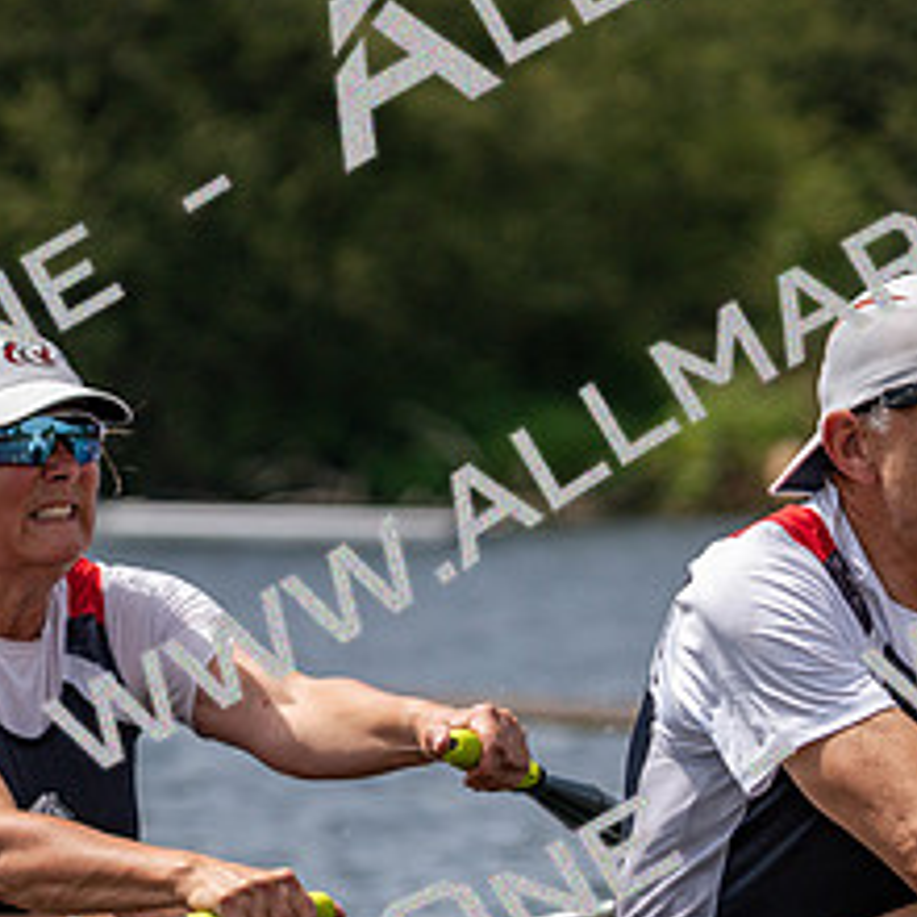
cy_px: 782
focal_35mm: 449
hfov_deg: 3.9
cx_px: 559
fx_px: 13457
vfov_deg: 3.9
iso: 200
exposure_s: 1/1600
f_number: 5.6
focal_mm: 200
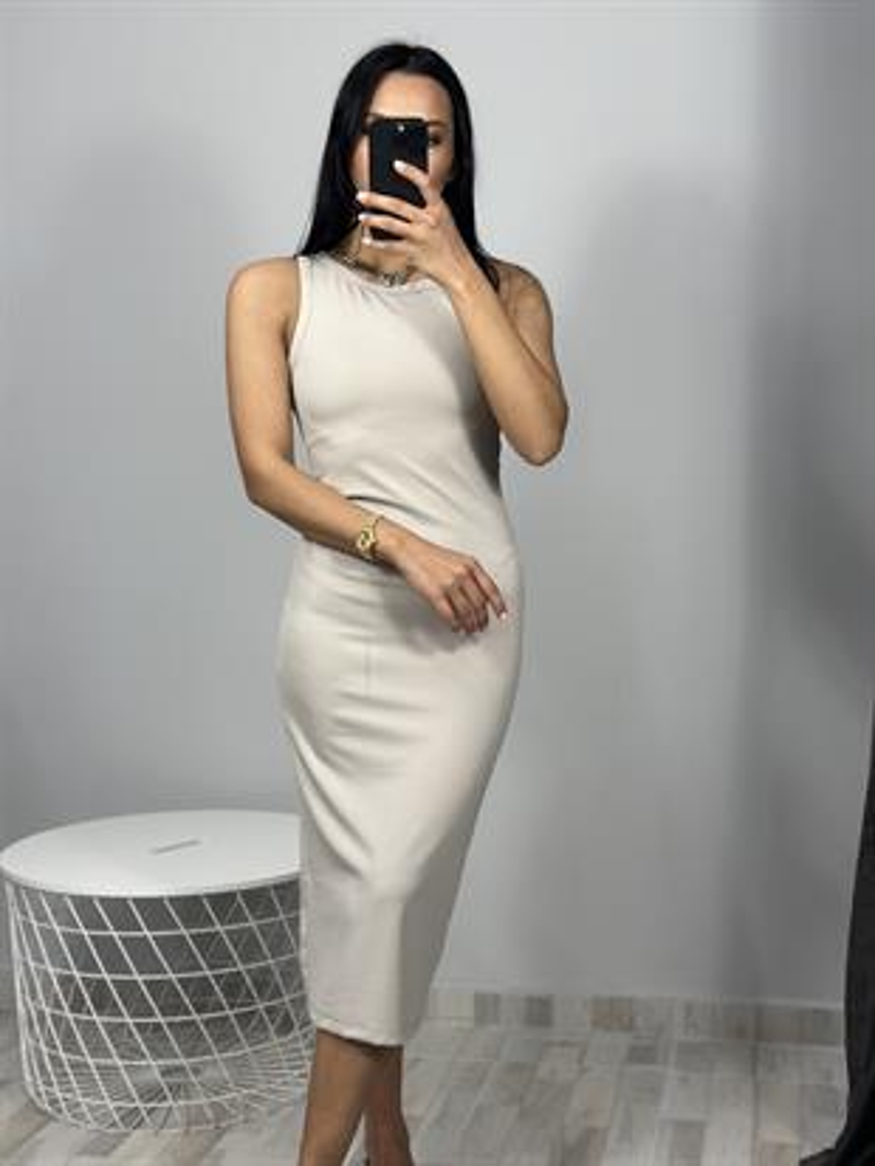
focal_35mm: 48
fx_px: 1617
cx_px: 438
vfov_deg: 39.6
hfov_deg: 30.3
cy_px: 583
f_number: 1.78
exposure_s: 1/100
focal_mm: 6.86
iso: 80
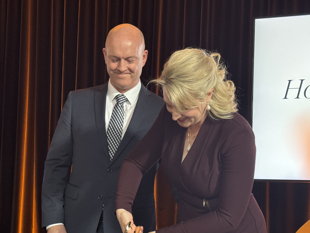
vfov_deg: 21.2
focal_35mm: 69
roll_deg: -1.9
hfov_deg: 28.2
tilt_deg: +1.9
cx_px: 145
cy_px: 162
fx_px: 618
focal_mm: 6.76
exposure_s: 1/33
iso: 320
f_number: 1.78
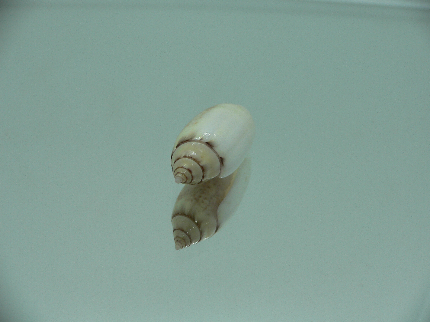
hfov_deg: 52.6
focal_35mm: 35
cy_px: 161
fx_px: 435
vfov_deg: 40.7
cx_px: 215
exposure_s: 1/80
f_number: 2.8
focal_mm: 4.6
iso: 80
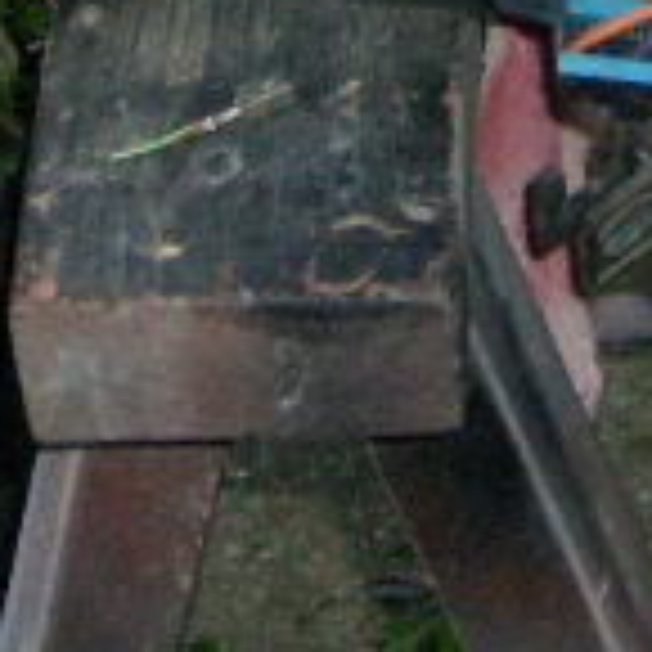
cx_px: 562
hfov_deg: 8.0
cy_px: -495
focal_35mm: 219
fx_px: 4667
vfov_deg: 7.8
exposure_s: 1/45
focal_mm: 5.8
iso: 100
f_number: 2.8
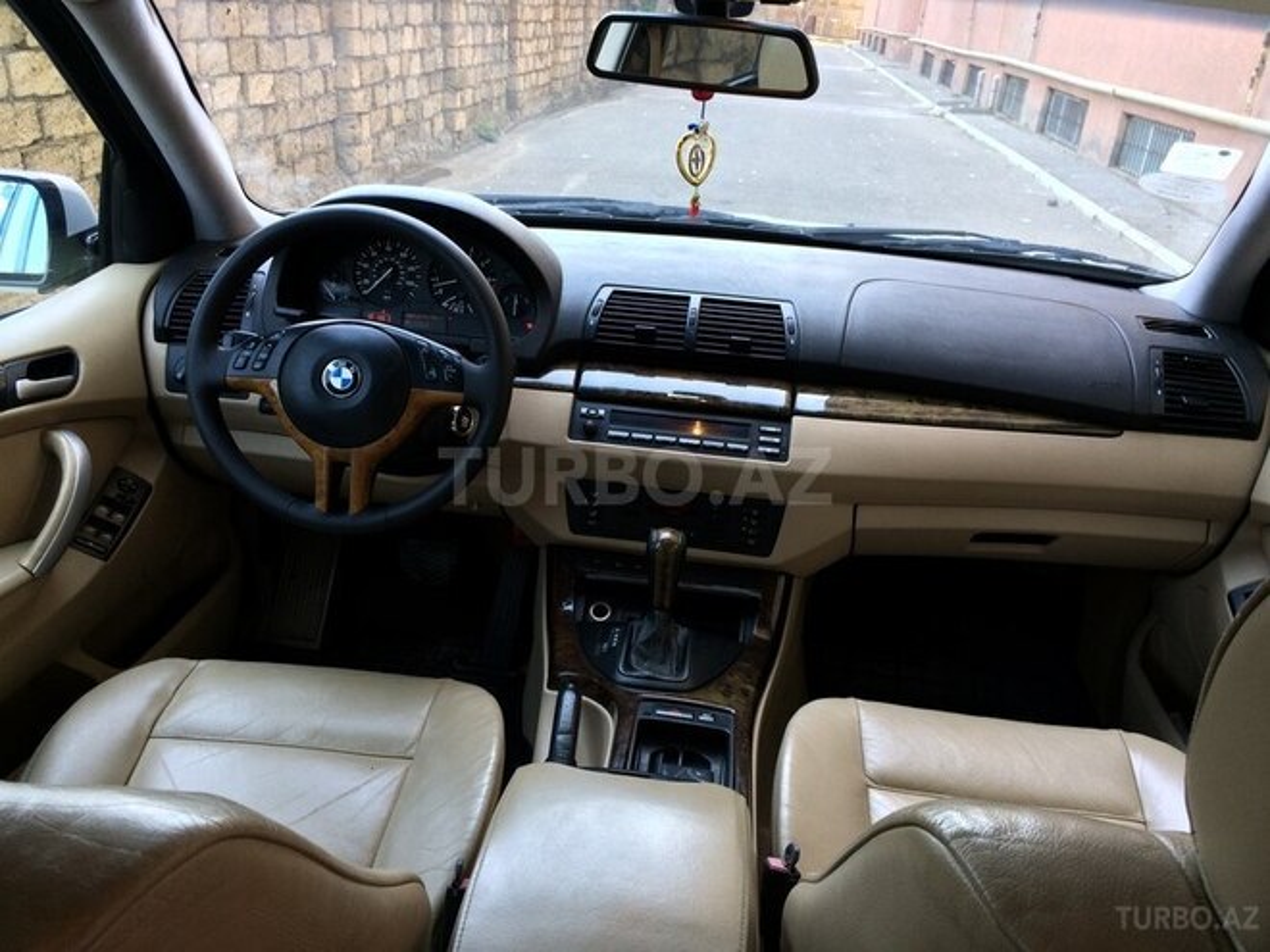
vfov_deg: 48.2
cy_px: 476
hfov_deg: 61.7
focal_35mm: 29
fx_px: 1064
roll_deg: -4.6
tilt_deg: -23.0
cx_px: 635
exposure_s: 1/100
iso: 64
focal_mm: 4.15
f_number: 2.2
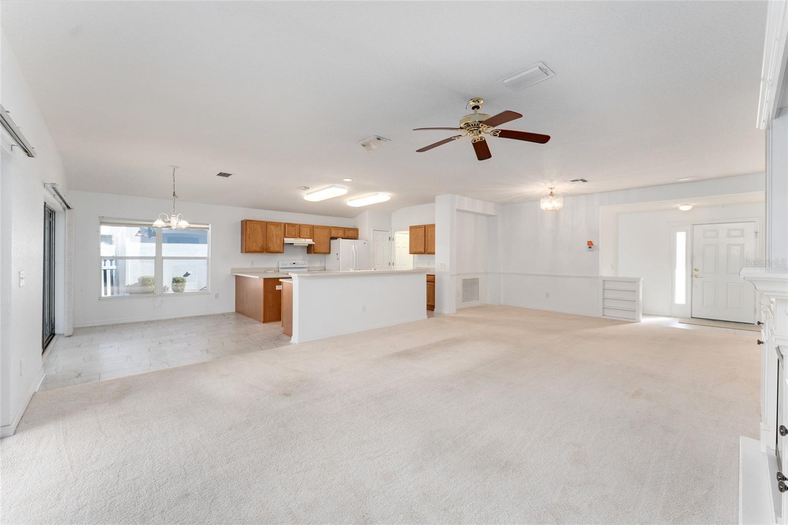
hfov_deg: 101.9
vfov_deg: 78.8
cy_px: 262
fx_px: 319
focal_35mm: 15
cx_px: 394
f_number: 8
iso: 400
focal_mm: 14.6
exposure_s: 1/60
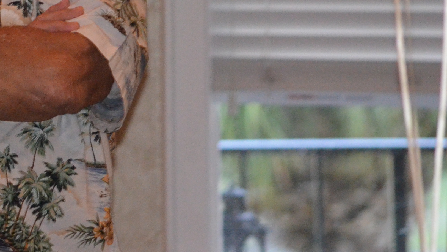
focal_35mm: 737
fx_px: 8731
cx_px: -126
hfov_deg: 2.9
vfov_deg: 1.6
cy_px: -97
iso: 3200
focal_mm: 155
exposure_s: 1/60
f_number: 5
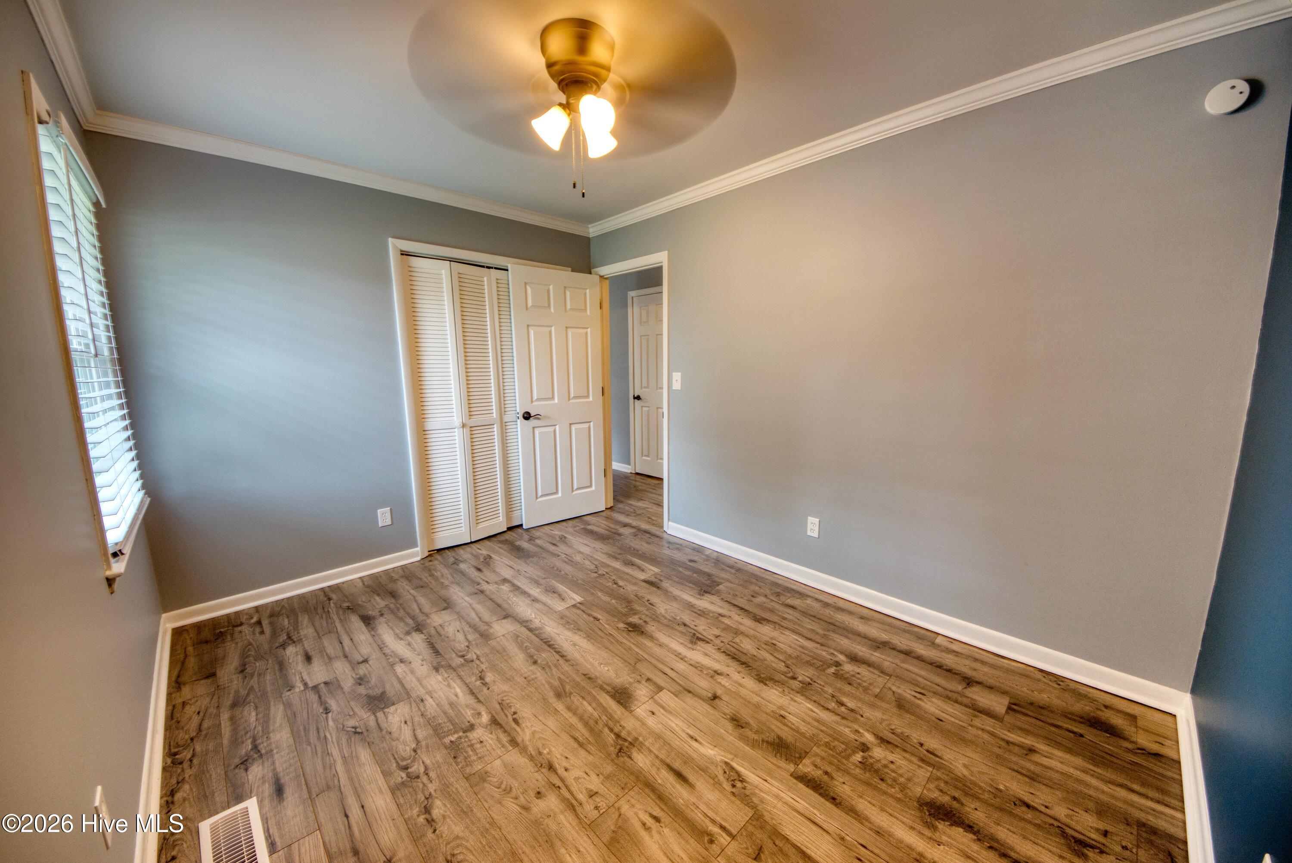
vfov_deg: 90.0
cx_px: 646
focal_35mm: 12
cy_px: 432
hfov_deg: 112.6
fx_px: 431
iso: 200
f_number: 9
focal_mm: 8
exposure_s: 1/8
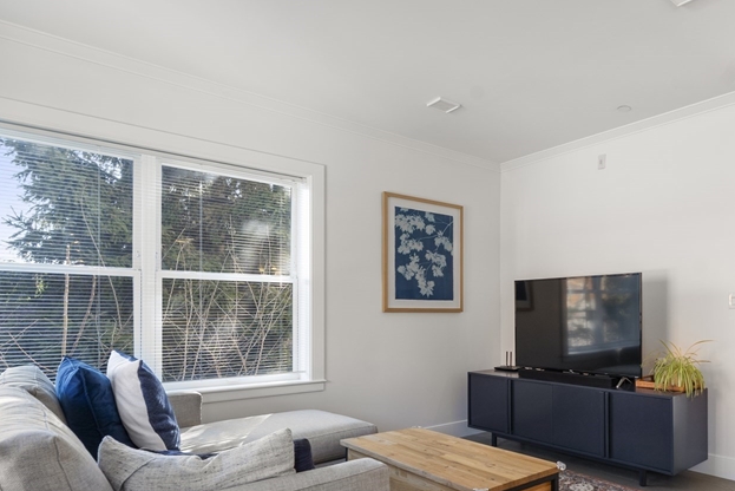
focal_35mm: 23
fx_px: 470
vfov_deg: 53.8
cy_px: 336
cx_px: 559
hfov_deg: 70.5
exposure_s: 1/10
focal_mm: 14
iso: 320
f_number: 7.1
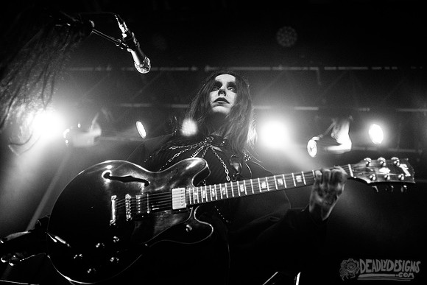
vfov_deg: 24.2
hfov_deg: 35.6
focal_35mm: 56
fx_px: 664
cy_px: 132
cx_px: 230
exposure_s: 1/160
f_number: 2.8
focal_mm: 52
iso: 6400
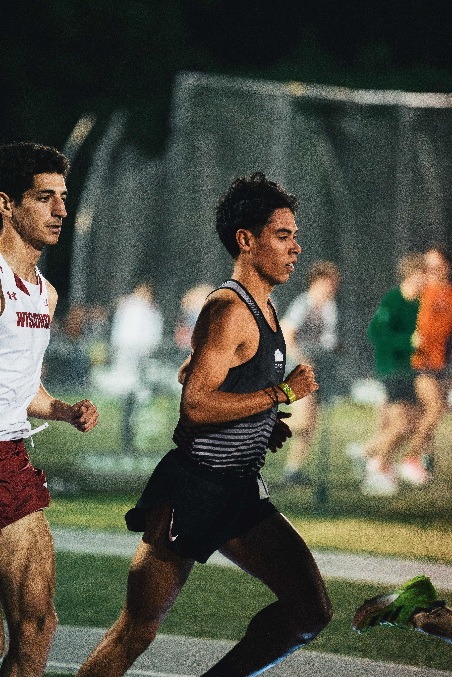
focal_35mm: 200
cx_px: 226
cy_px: 338
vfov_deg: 10.3
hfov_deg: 6.9
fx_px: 3766
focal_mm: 200
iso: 5000
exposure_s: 1/1000
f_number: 2.8
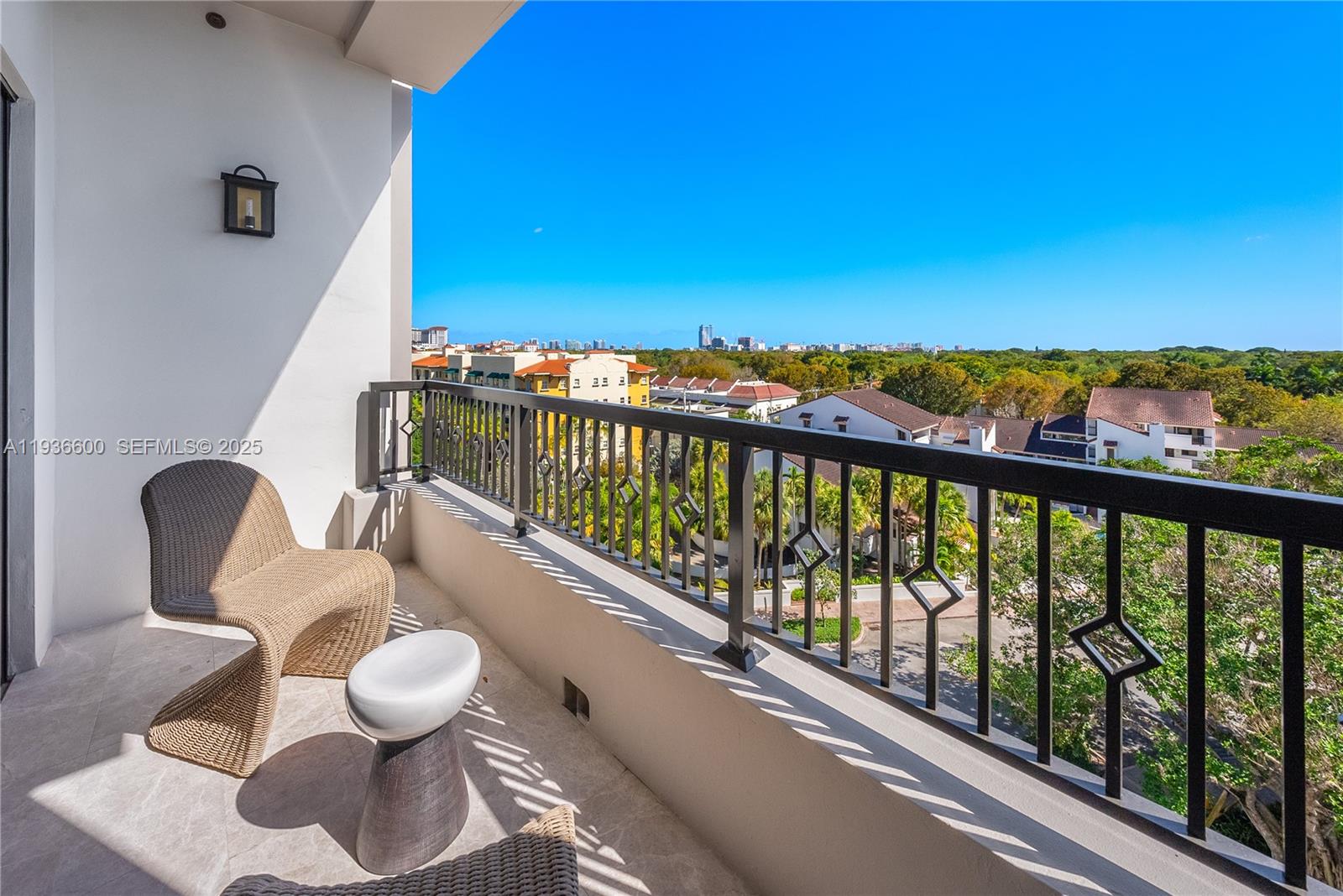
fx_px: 448
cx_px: 672
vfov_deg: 90.1
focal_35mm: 12
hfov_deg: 112.6
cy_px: 448
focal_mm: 12
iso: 400
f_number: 8
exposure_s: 1/1600
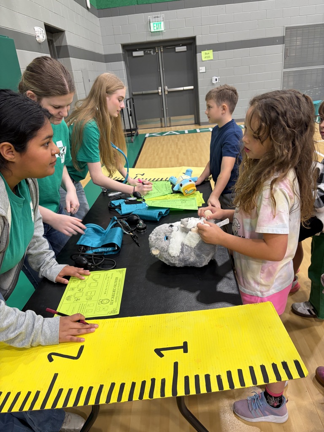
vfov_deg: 67.3
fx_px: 324
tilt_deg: -23.3
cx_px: 162
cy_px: 216
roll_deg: +6.0
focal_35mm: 26
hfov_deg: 53.1
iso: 100
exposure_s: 1/60
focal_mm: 5.96
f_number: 1.6
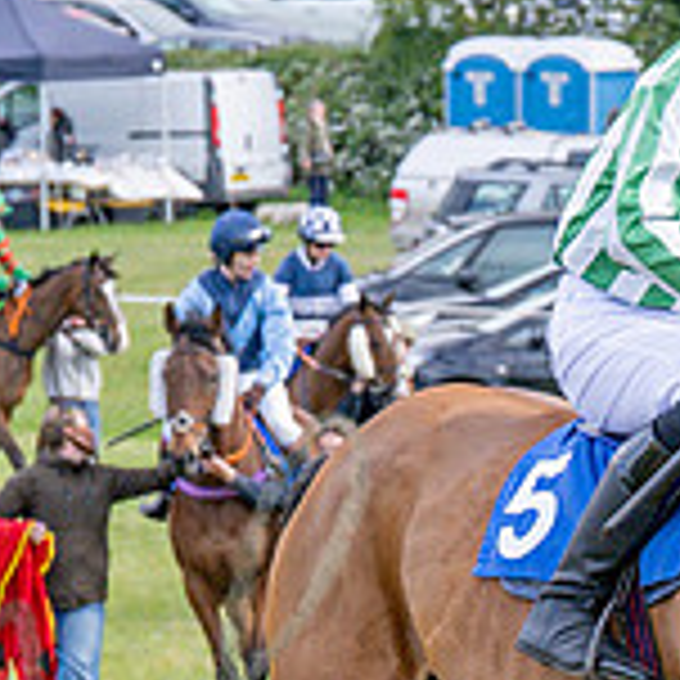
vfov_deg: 3.4
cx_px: 590
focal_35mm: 514
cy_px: 600
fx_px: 11424
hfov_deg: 3.4
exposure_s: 1/1250
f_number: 4.5
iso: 400
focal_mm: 80
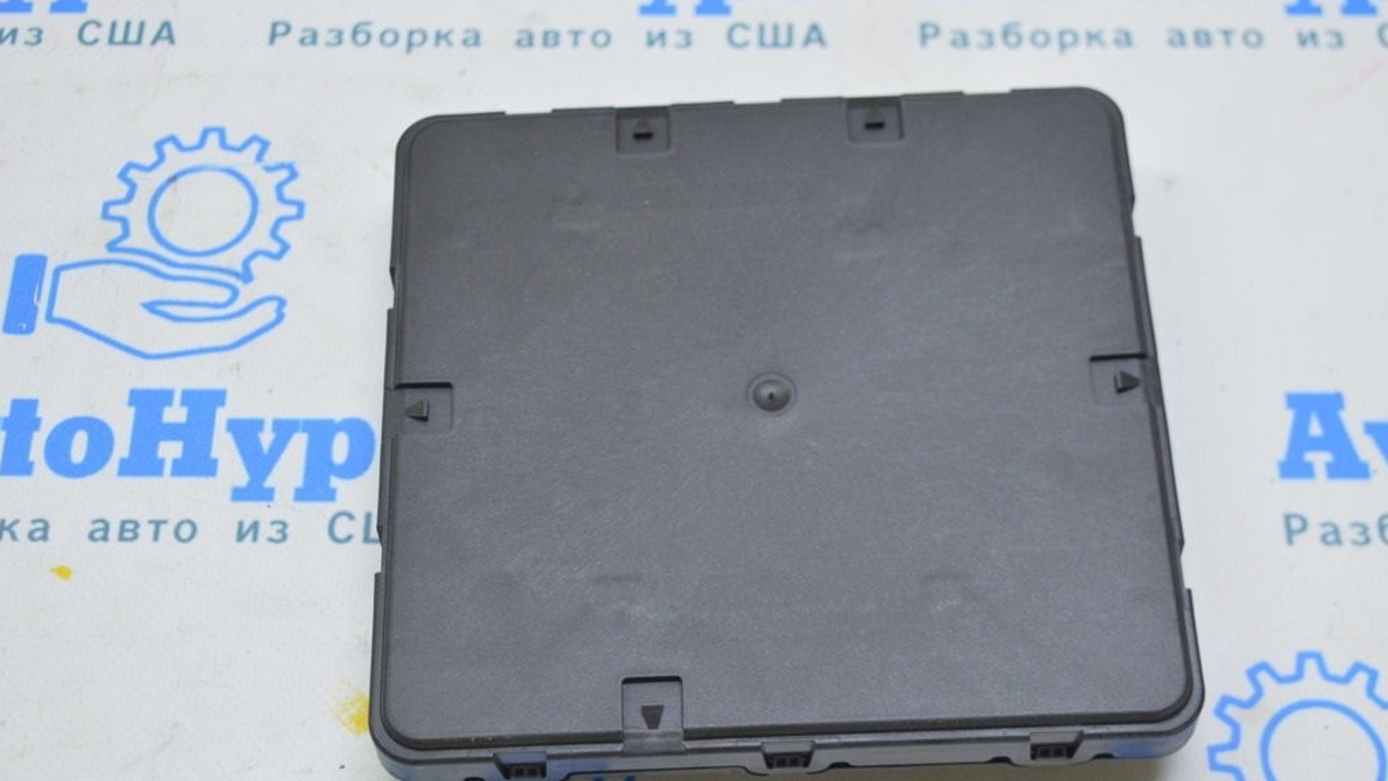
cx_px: 693
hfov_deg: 36.6
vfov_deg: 21.1
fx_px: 2098
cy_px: 448
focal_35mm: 57
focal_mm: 36
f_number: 5.6
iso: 400
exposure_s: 1/20
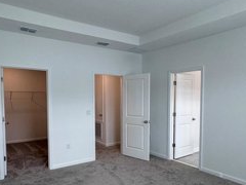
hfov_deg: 79.0
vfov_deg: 62.9
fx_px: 149
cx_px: 123
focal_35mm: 21
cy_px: 111
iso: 80
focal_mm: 2.22
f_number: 2.2
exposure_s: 1/120
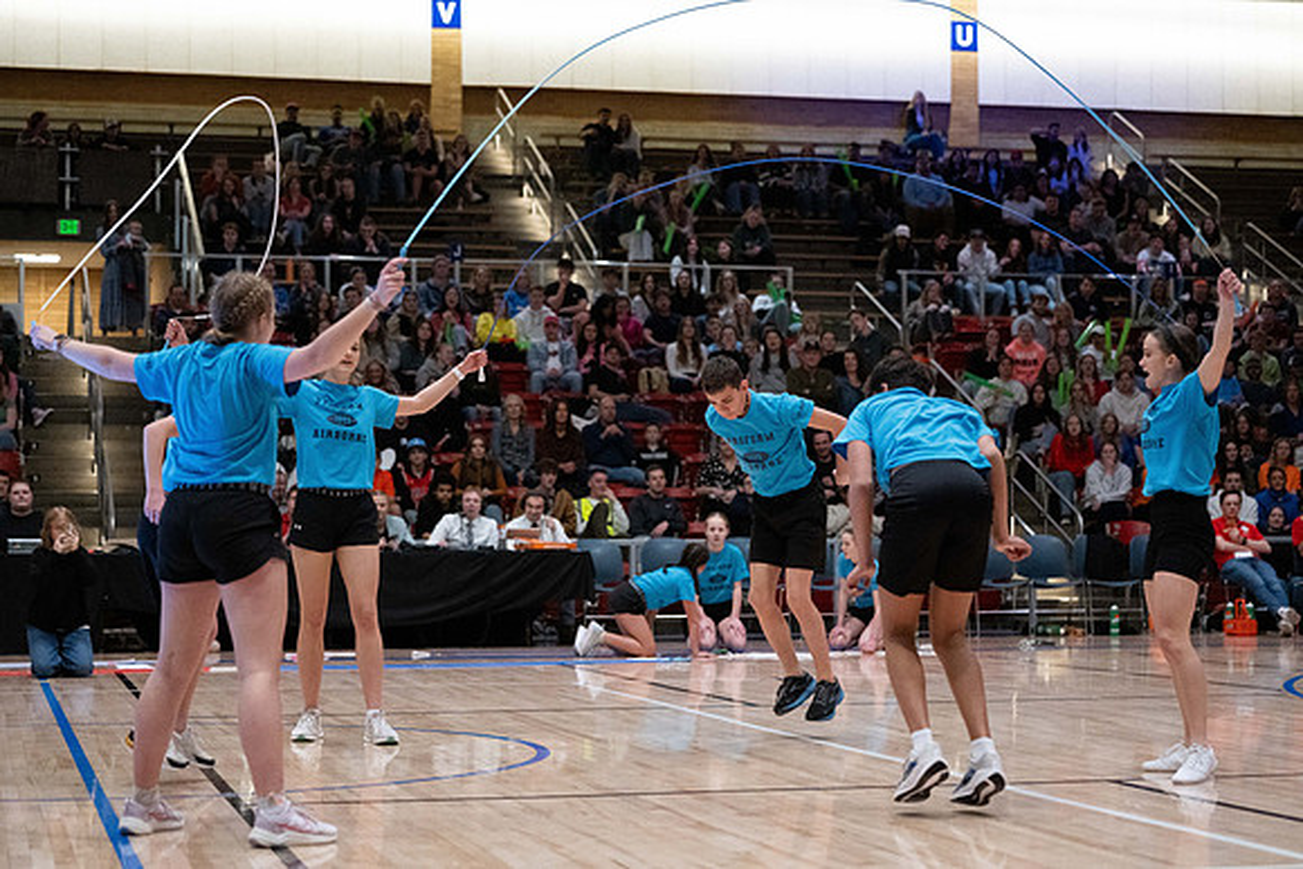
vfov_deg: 19.0
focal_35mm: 72
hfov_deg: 28.2
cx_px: 651
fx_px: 2591
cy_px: 444
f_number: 2.8
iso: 8000
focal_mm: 70
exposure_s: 1/1000
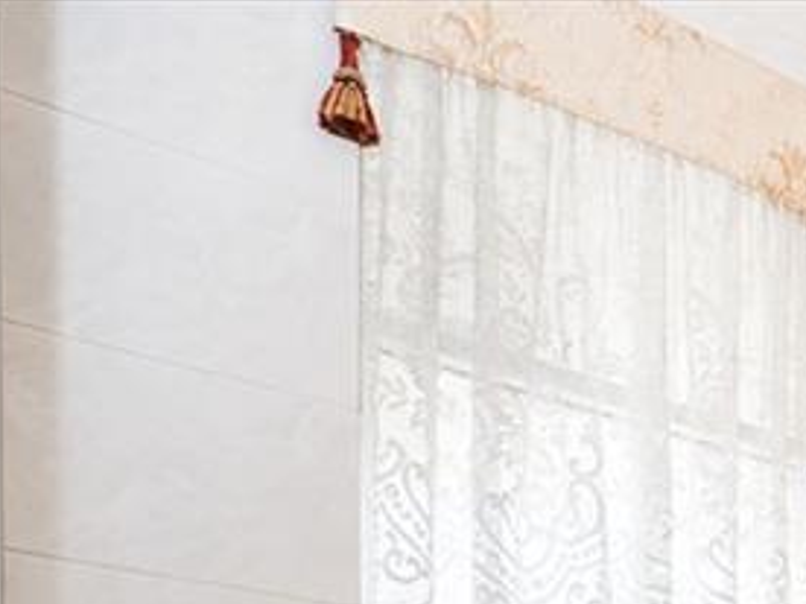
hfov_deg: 25.2
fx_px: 1369
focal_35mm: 59
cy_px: 992
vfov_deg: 20.1
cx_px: 1200
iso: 64
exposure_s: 1/25
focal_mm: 16.5
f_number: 4
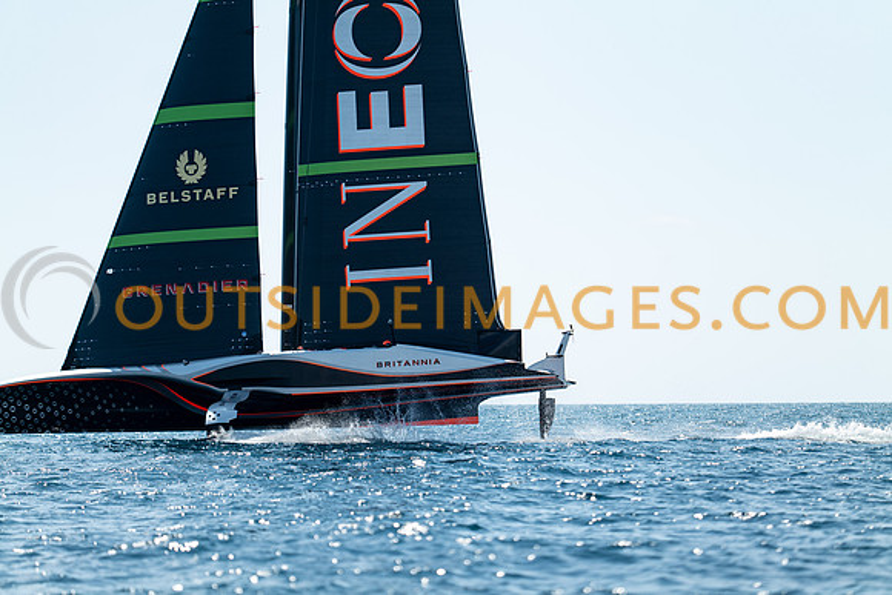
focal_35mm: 200
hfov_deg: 10.3
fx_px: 4956
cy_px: 298
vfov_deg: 6.9
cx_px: 446
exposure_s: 1/3200
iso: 100
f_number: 2.8
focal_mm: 200
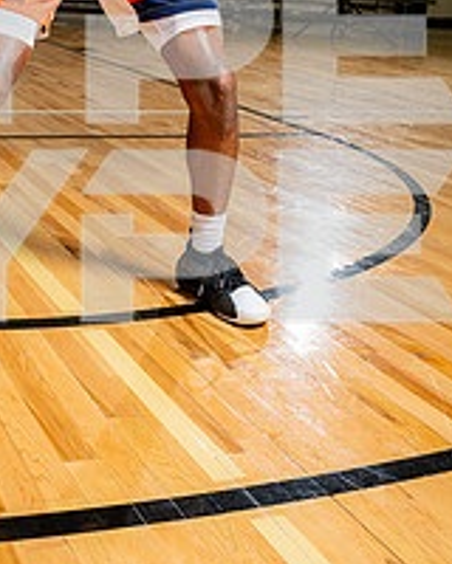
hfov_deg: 25.9
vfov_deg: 31.2
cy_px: 39
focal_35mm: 57
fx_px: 953
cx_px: 54
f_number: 5.6
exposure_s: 1/250
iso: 250
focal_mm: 27
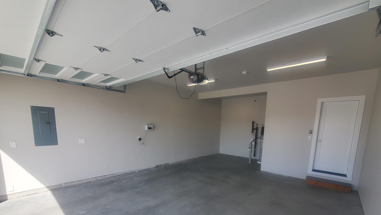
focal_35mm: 15
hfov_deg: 102.9
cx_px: 199
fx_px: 152
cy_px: 147
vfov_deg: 68.2
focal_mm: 1.8
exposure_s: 1/237
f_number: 2.2
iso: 50
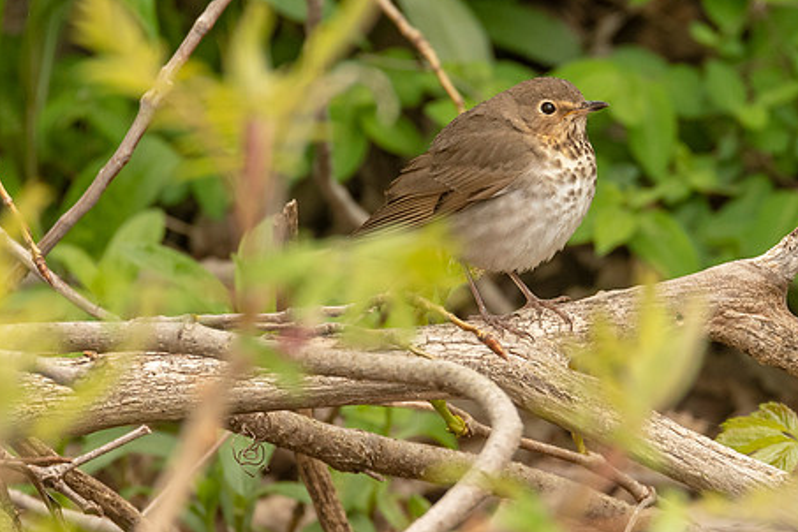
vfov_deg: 1.0
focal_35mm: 1383
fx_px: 30654
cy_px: 228
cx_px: 480
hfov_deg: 1.5
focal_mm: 600
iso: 1000
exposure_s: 1/400
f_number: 8
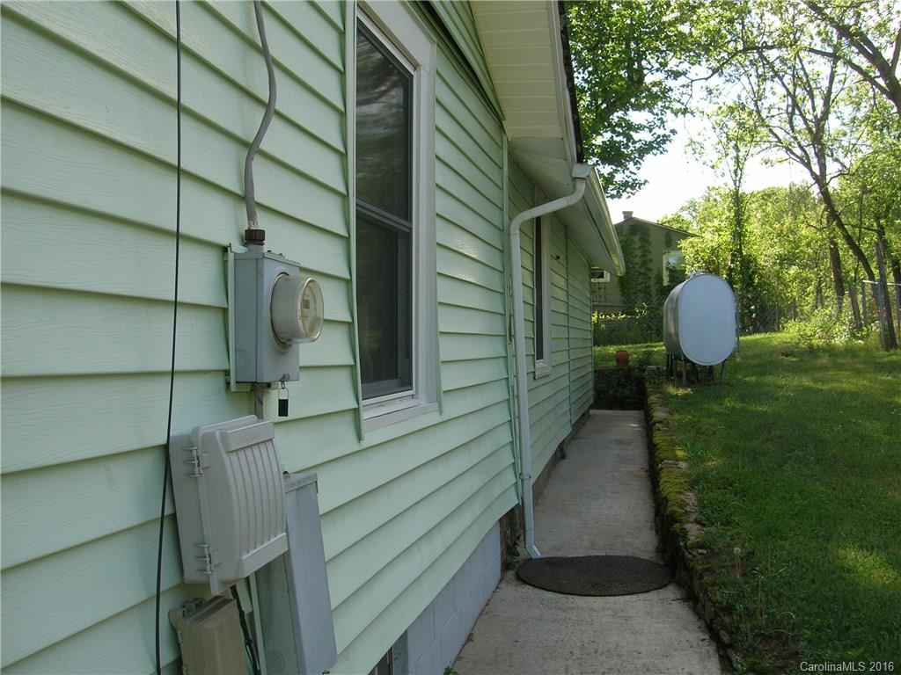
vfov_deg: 41.8
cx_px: 450
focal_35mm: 34
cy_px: 338
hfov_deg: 54.0
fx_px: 885
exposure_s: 1/110
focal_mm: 5.7
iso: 50
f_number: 4.9
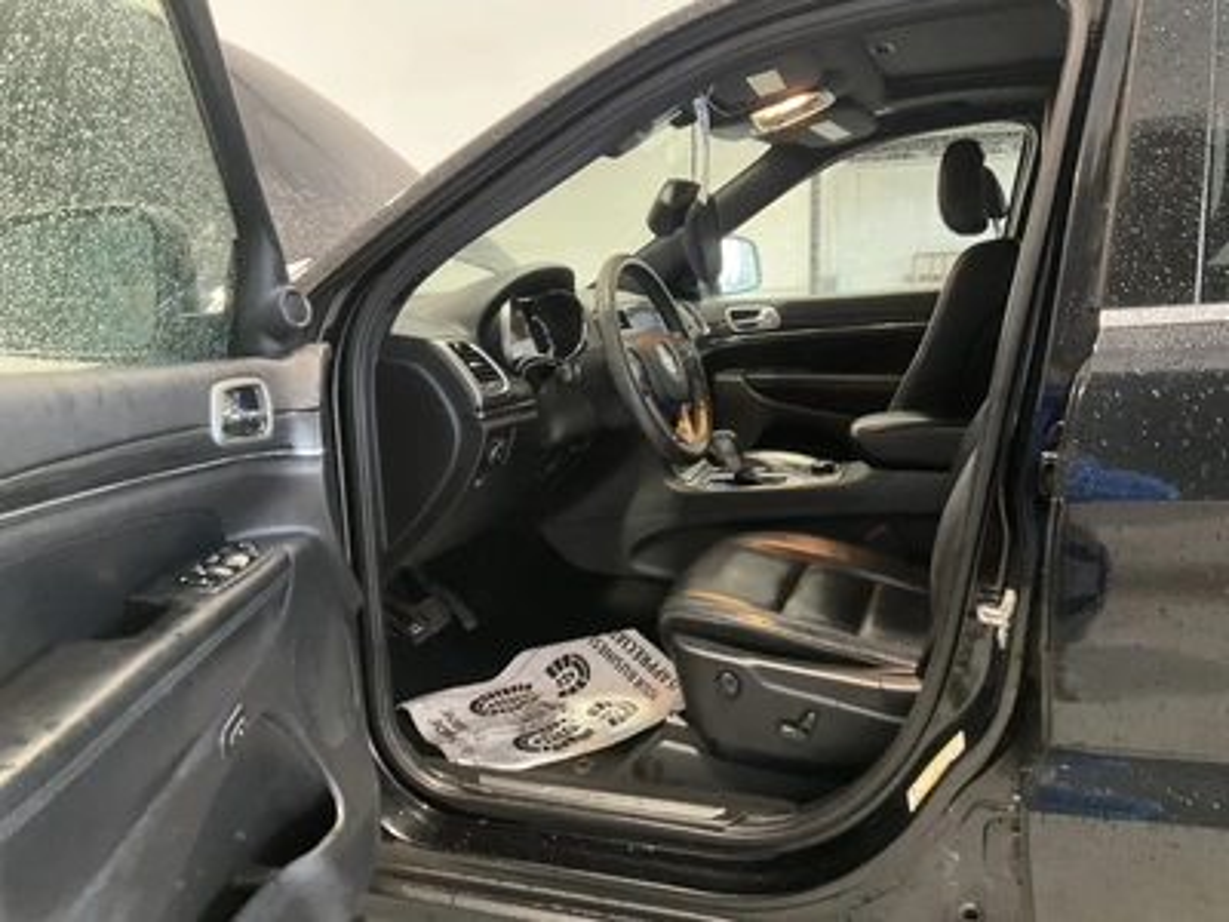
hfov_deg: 61.7
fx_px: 1030
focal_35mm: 29
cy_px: 461
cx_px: 614
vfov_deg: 48.2
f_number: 1.8
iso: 320
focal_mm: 3
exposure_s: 1/50
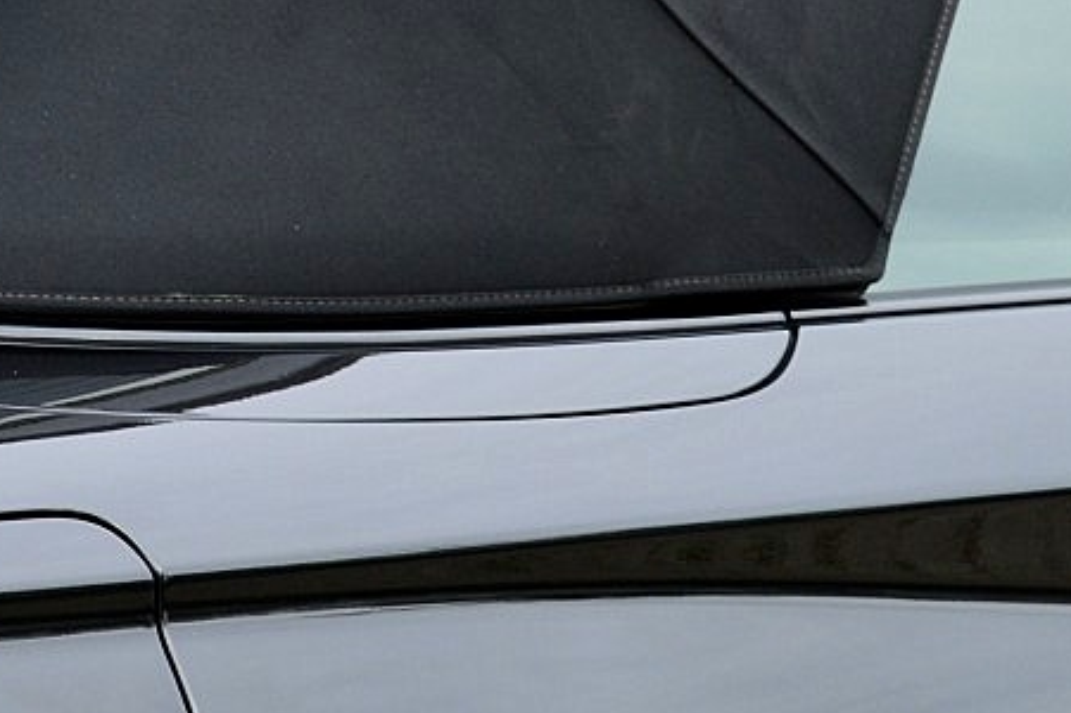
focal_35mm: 259
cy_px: -247
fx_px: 7699
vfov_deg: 5.3
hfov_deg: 8.0
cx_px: 335
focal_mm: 48
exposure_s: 1/125
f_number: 9
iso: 400
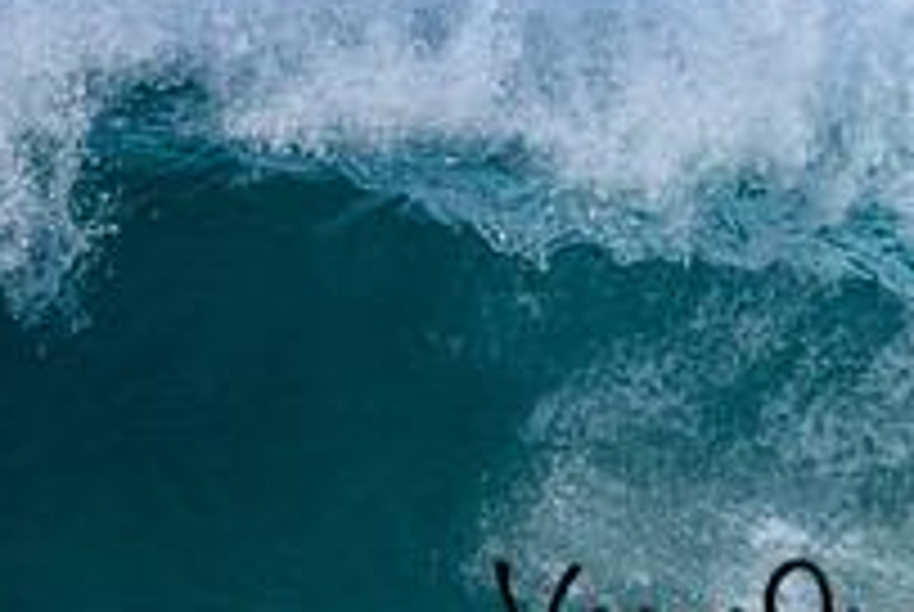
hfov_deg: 0.7
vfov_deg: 0.4
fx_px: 79734
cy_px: 527
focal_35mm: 3136
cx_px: 834
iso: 250
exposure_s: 1/2000
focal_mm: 800
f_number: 6.3
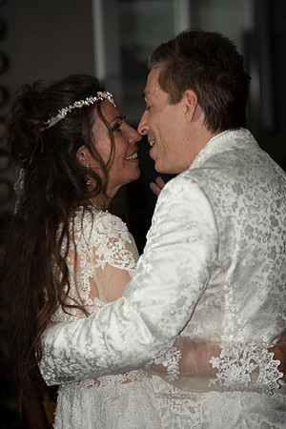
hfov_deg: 7.4
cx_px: 143
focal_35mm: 185
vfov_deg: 11.1
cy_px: 214
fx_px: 2204
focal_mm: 185
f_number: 4.5
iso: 100
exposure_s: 1/200
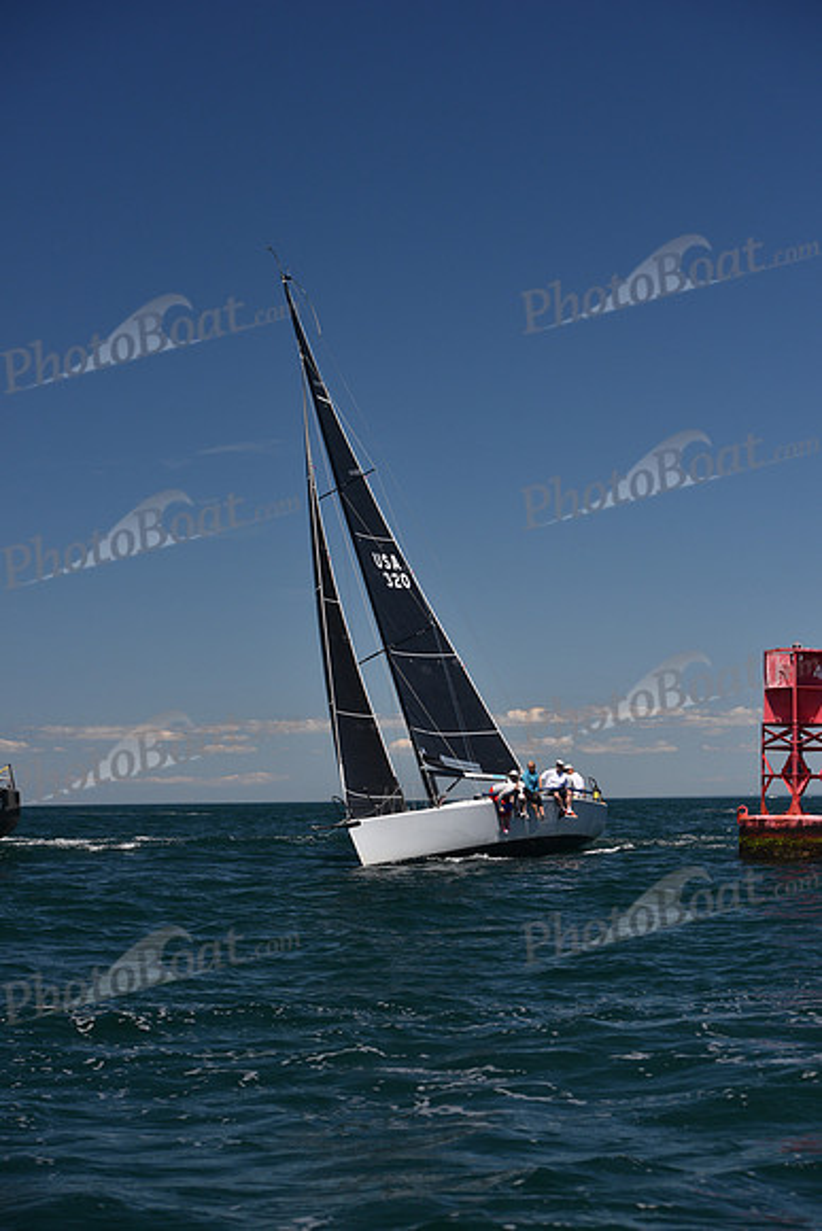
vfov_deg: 28.8
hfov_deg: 19.5
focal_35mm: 70
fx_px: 2396
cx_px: 411
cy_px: 616
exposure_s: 1/800
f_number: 6.3
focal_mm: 70
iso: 250
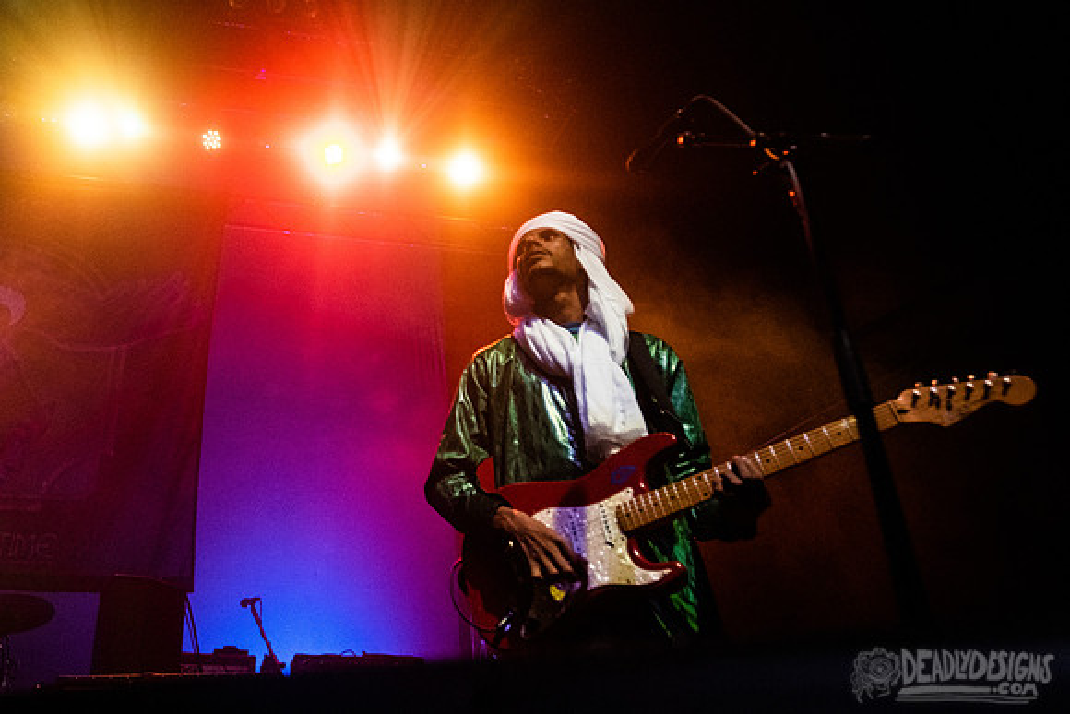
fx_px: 1006
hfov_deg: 54.8
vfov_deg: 38.9
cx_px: 354
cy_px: 290
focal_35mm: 34
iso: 2500
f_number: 3.2
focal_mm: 24
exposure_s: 1/250
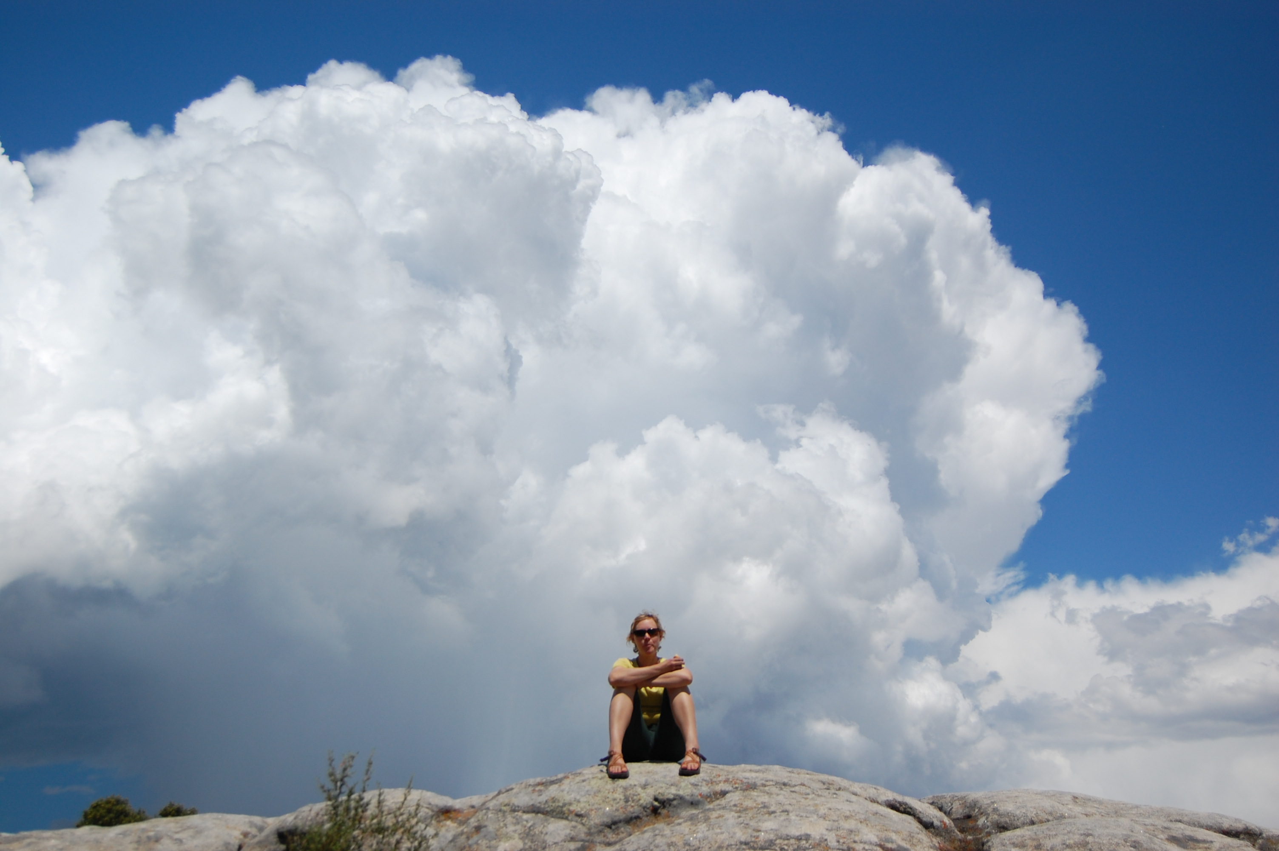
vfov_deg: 36.8
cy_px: 426
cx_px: 640
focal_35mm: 36
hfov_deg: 53.2
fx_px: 1278
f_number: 4
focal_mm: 24
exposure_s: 1/4000
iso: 200
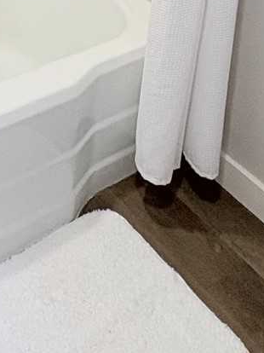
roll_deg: -4.2
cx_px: 15
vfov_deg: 21.8
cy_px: -246
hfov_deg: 21.9
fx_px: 662
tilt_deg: -6.9
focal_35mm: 65
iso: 160
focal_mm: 2.22
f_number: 2.2
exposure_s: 1/120
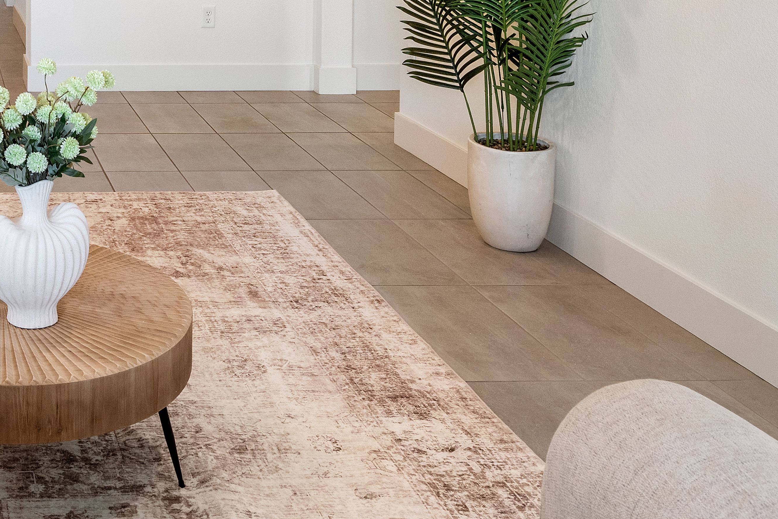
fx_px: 1114
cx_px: -1
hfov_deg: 34.9
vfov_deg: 23.8
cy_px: -110
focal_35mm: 52
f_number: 8
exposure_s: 1/5
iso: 400
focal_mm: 16.5
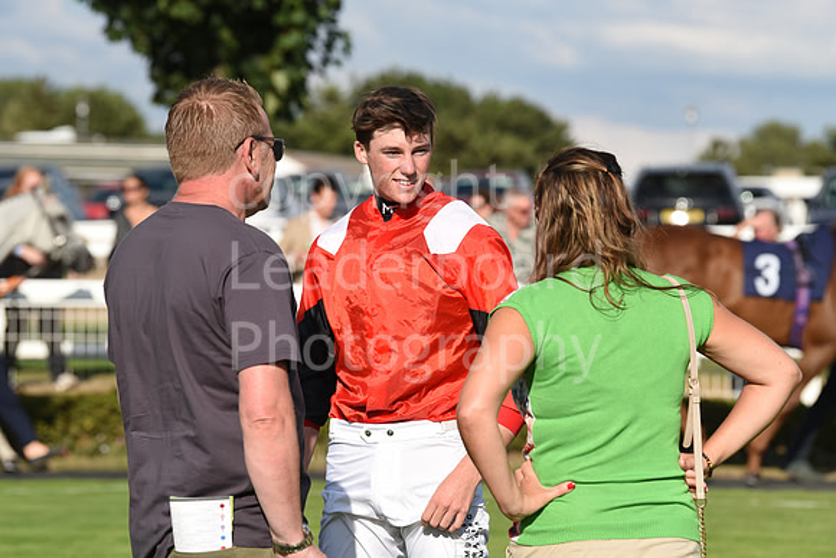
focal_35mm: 165
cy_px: 279
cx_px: 418
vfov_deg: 8.3
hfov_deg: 12.4
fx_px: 3832
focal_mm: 165
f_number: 5.6
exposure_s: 1/2500
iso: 500
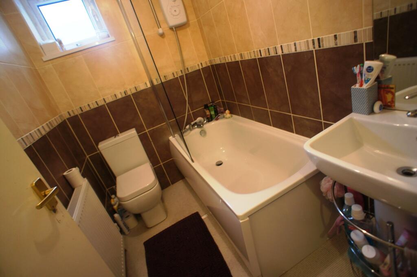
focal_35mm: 24
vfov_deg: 53.1
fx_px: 278
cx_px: 208
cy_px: 138
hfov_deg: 73.8
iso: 320
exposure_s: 1/30
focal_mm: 16
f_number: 2.8
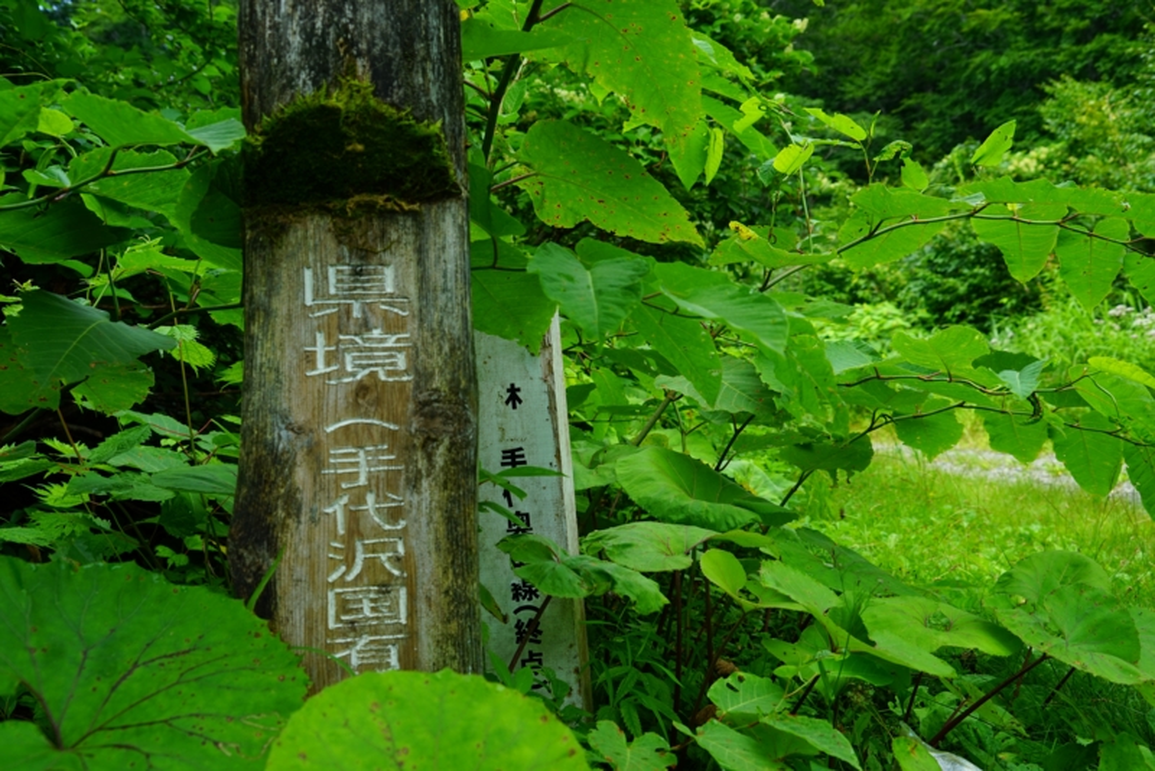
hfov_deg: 53.1
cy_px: 386
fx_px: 1155
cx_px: 578
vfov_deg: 36.9
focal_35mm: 36
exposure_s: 1/80
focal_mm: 36
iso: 100
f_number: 6.3
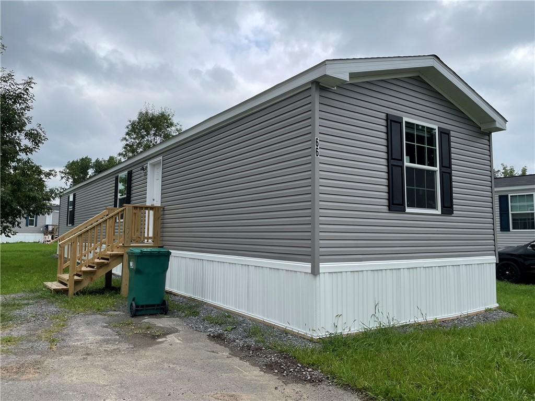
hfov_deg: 67.3
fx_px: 402
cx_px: 268
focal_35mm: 26
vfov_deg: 53.1
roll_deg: -0.7
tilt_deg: +6.5
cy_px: 200
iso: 32
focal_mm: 4.2
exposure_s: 1/3401
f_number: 1.6
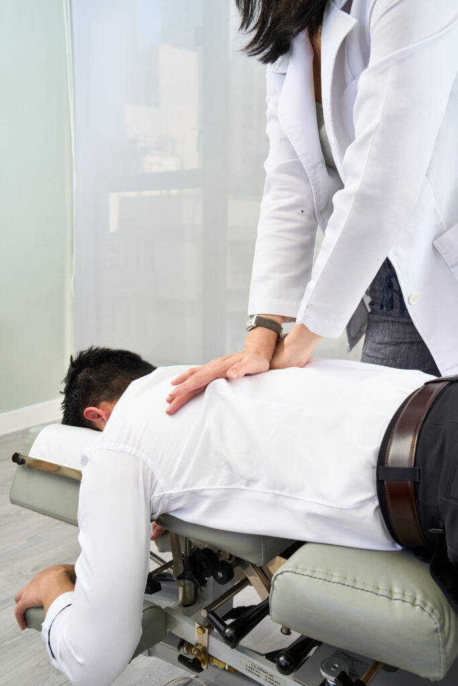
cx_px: 229
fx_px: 591
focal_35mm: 31
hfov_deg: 42.3
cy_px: 343
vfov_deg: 60.3
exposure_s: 1/40
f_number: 5.6
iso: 100
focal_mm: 31
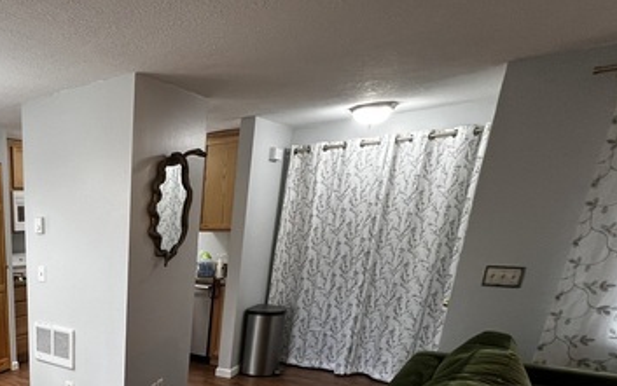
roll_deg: +1.8
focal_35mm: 26
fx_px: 437
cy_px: 363
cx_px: 43
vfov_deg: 42.7
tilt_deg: -18.2
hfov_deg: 58.3
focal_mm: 1.57
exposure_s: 1/60
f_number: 1.8
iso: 160
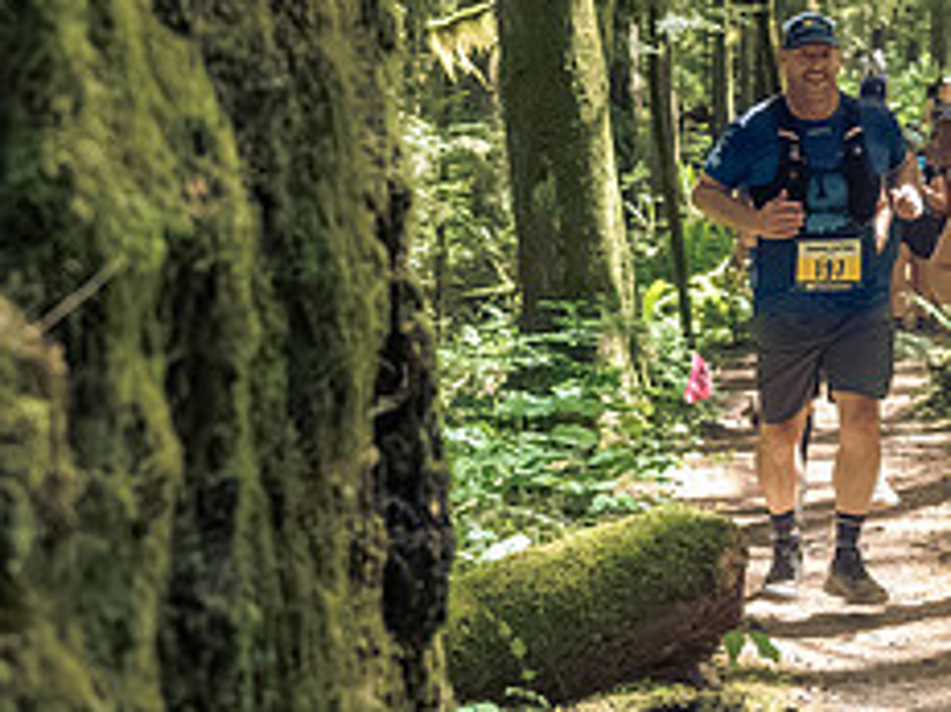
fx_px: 2746
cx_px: 782
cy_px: 245
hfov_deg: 19.4
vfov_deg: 14.8
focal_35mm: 100
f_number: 2.8
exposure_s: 1/1000
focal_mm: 19
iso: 4000
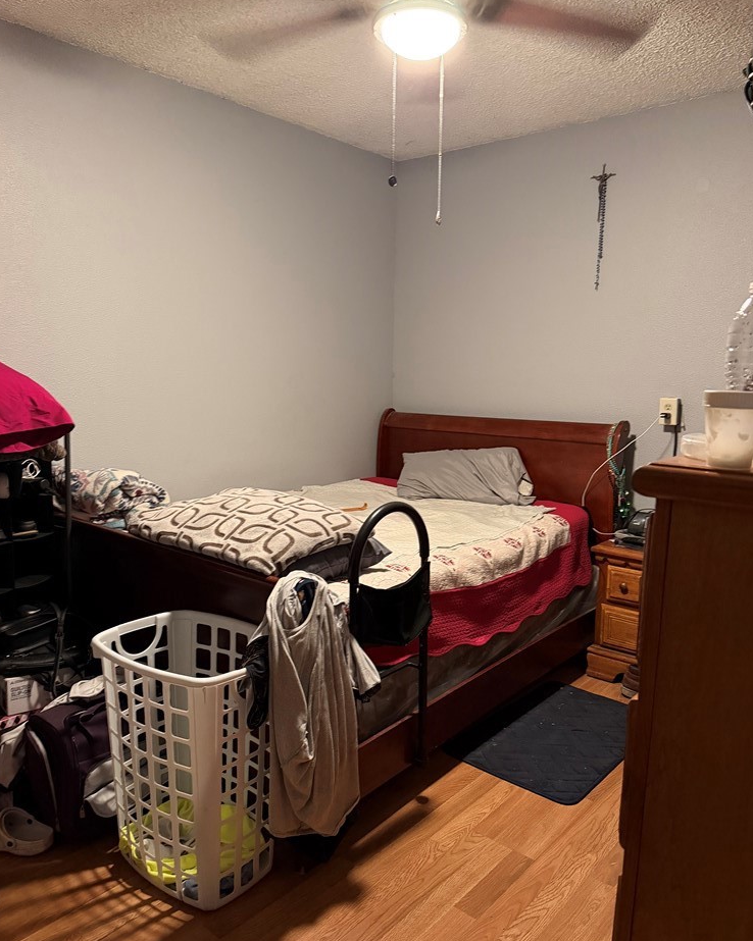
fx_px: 725
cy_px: 493
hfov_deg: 54.9
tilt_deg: -7.9
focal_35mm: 26
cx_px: 381
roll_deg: -0.6
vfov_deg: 66.0
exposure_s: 1/40
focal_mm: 6.76
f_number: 1.78
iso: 1000
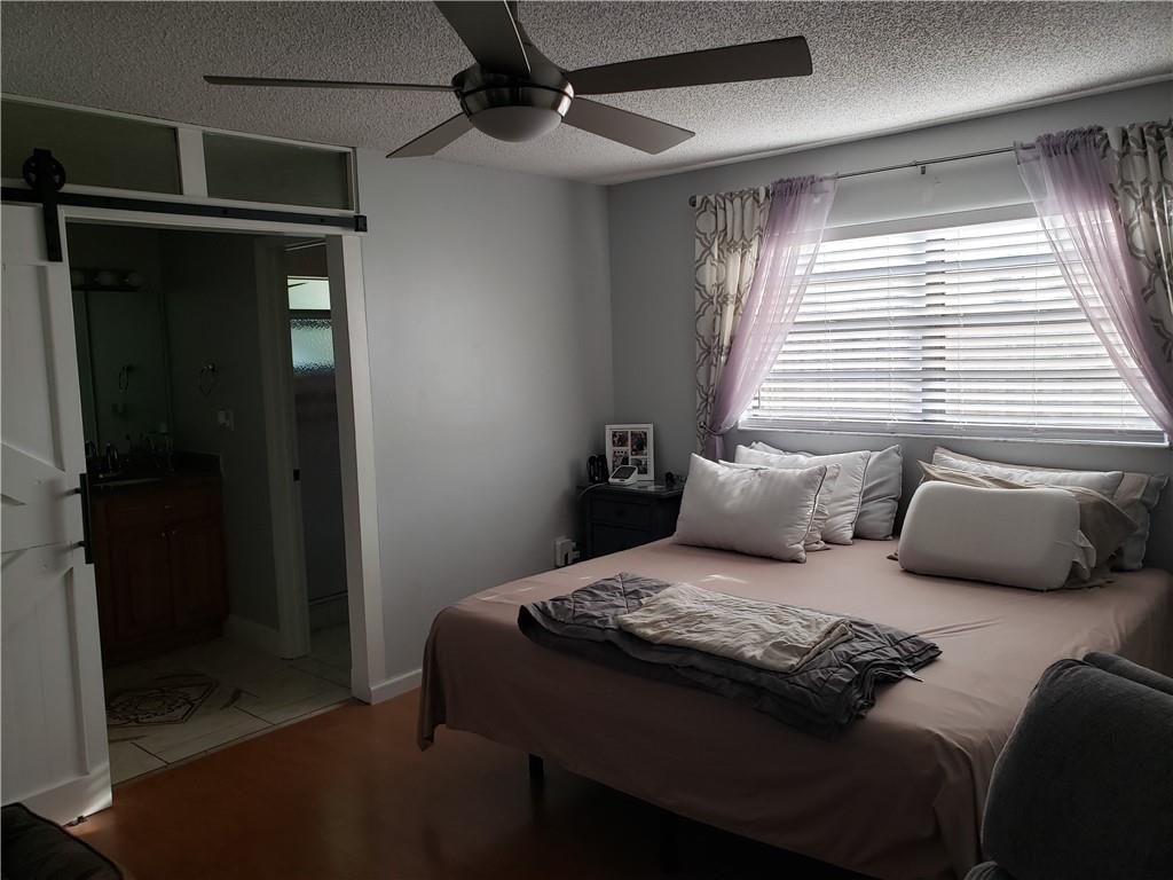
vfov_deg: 53.1
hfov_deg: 67.3
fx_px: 881
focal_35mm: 26
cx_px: 586
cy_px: 440
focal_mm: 4.3
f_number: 2.4
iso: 125
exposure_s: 1/35
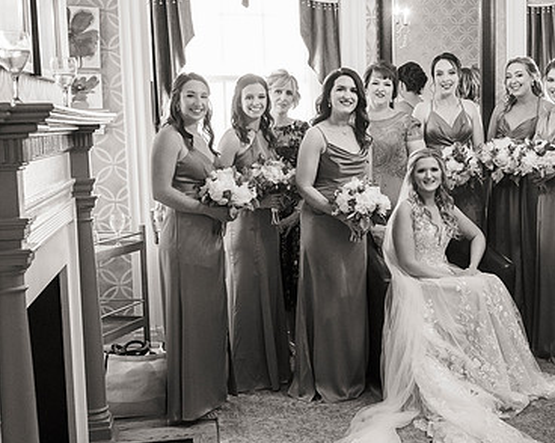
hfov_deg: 33.9
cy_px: 207
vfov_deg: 28.1
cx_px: 427
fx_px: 887
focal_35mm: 54
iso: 4000
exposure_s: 1/160
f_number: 4.5
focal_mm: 35
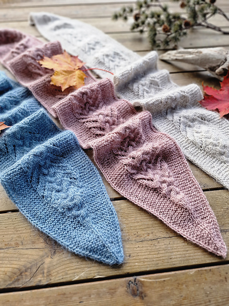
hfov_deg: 58.8
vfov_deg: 74.0
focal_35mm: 23
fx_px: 203
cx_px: 114
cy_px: 153
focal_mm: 6.4
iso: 50
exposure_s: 1/100
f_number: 1.8
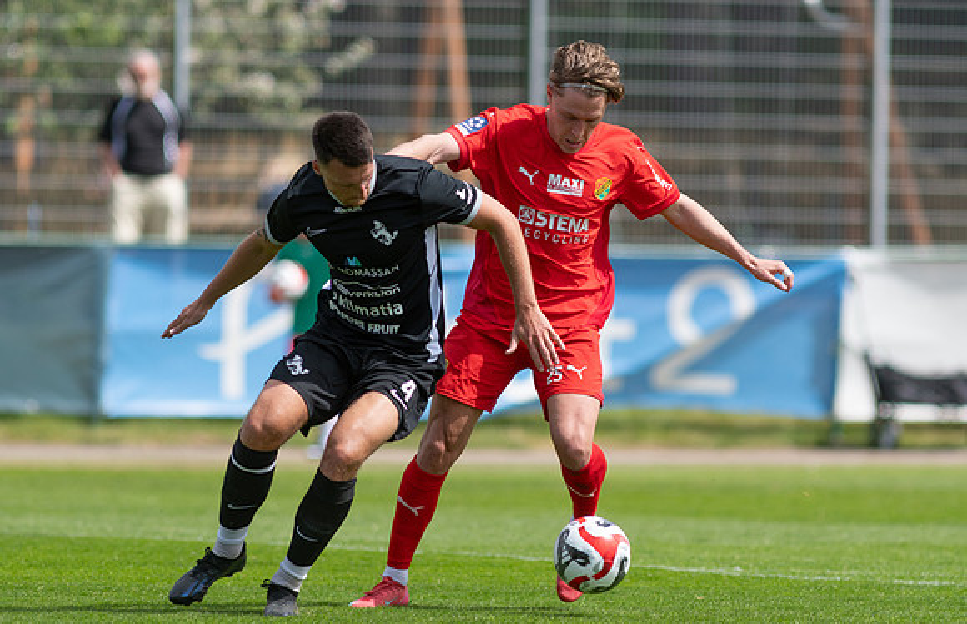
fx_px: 13233
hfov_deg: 4.2
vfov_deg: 2.7
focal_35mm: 498
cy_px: 338
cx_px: 507
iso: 125
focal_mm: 300
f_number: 3.2
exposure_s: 1/2500
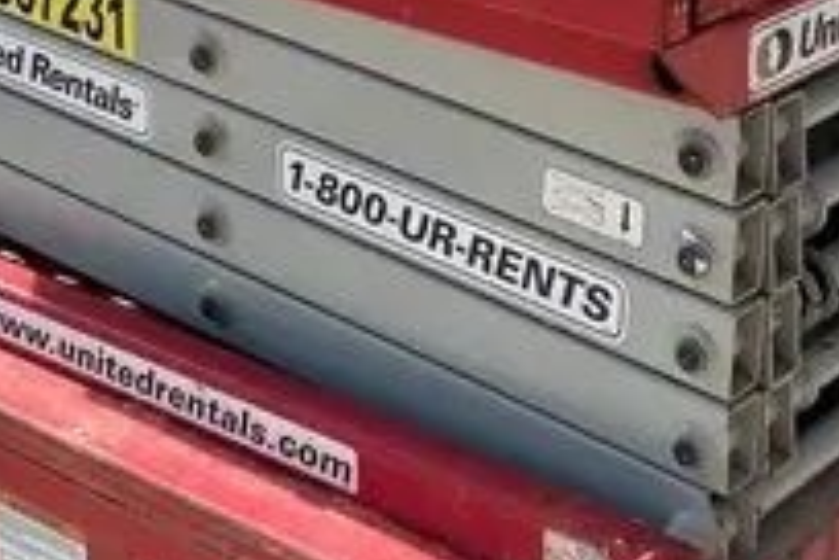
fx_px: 2260
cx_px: 563
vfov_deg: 13.8
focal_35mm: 97
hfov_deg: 20.9
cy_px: -47
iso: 50
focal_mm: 5.7
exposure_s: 1/2695
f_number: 1.5
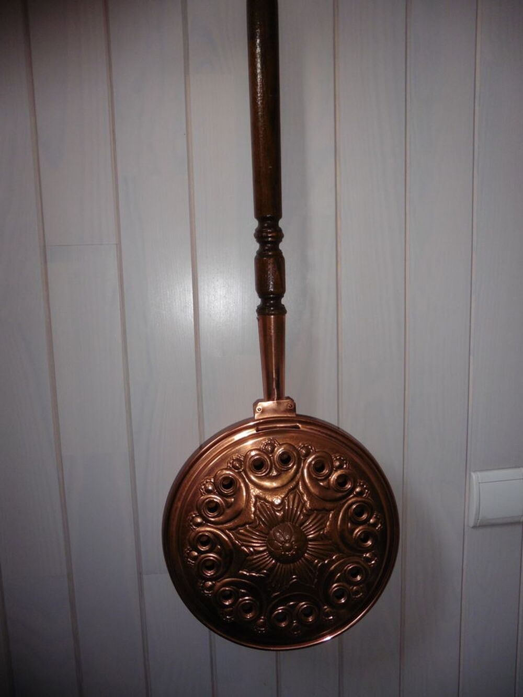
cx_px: 262
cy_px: 348
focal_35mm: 24
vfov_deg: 71.6
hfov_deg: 56.8
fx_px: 483
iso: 160
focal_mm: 4.3
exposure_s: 1/60
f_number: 3.3
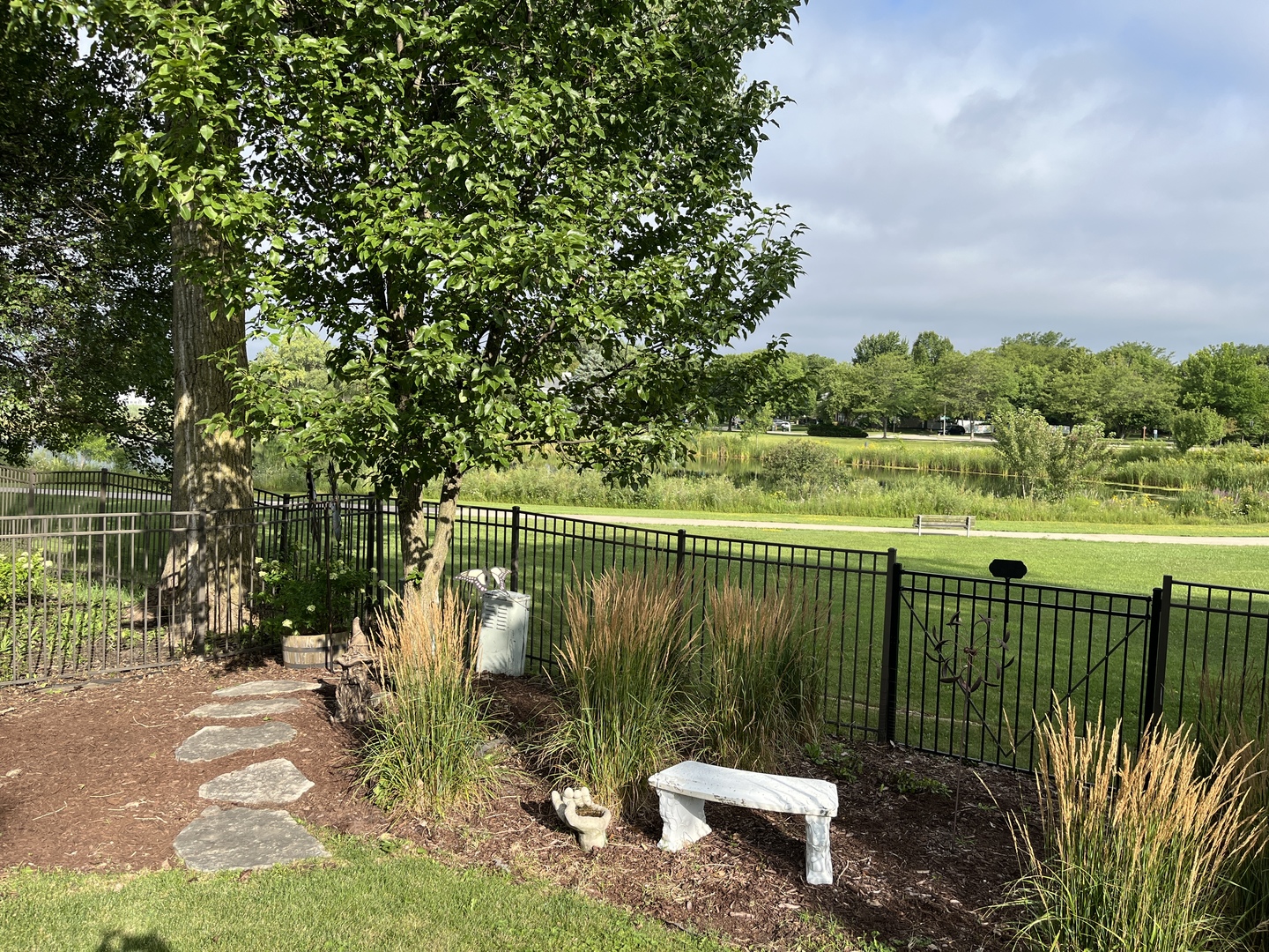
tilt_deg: -4.8
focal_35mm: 26
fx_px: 953
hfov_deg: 67.3
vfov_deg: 53.1
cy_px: 476
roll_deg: -1.3
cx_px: 634
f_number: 1.6
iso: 50
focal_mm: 5.1
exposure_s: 1/1647
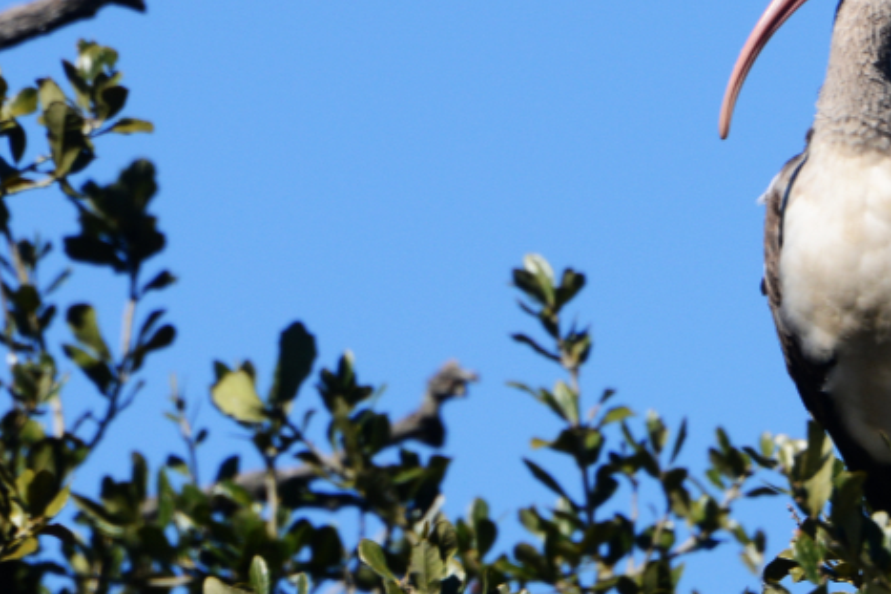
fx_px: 15908
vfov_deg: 2.1
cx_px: 847
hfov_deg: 3.2
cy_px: 105
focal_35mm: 643
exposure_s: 1/800
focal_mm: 300
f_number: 8
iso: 250
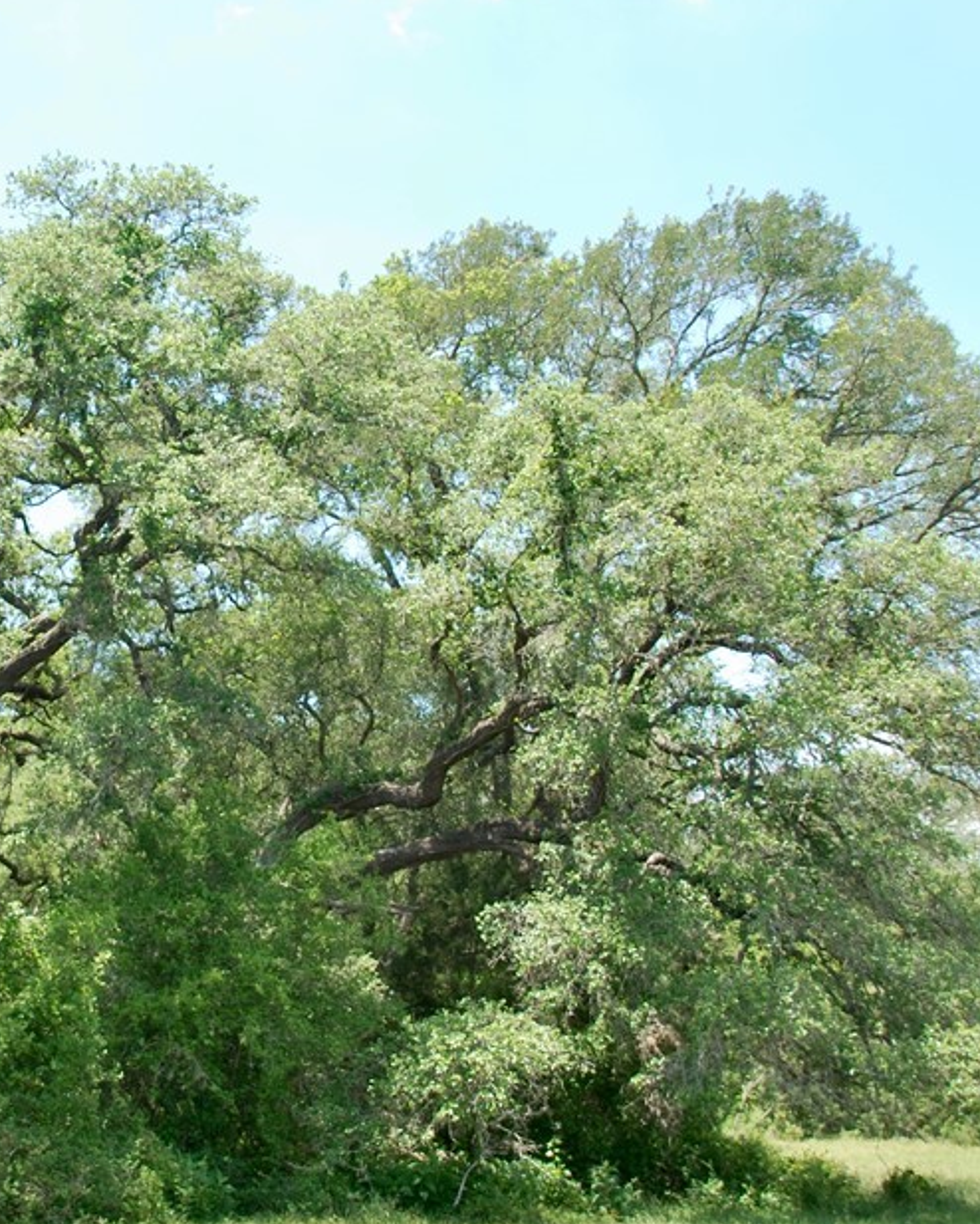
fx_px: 2240
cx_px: 154
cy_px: 659
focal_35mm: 62
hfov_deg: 24.2
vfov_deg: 30.5
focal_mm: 25
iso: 100
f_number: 5.6
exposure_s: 1/125
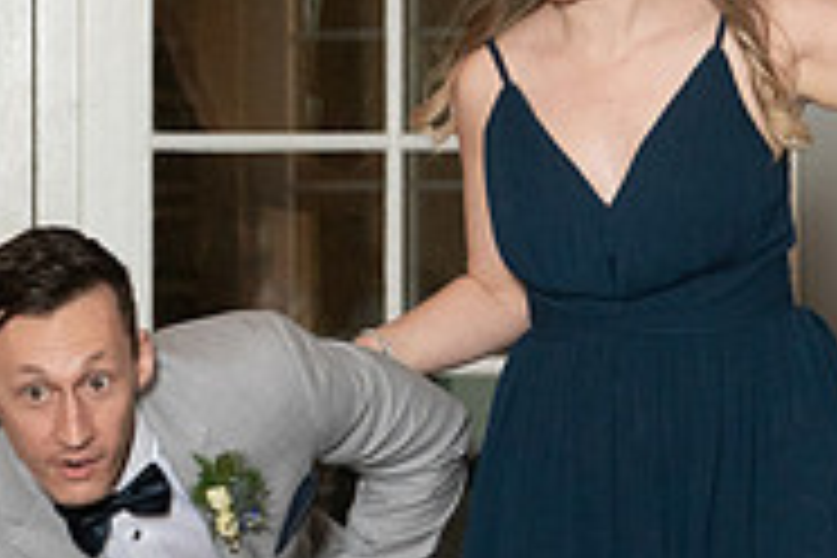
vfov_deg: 3.2
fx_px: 9950
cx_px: 473
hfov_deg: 4.8
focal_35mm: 428
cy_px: 159
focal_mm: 127
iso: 2000
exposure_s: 1/200
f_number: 5.6
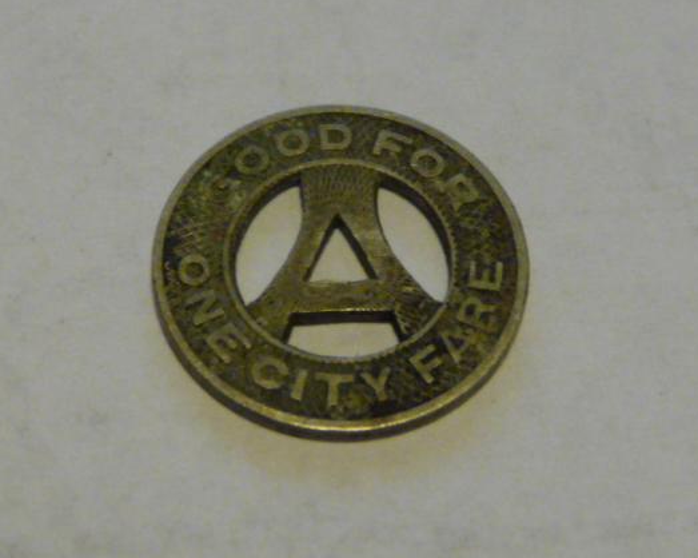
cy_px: 248
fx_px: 1776
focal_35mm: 86
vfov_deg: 17.8
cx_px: 310
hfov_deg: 22.2
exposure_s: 1/8
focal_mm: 7.1
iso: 400
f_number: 4
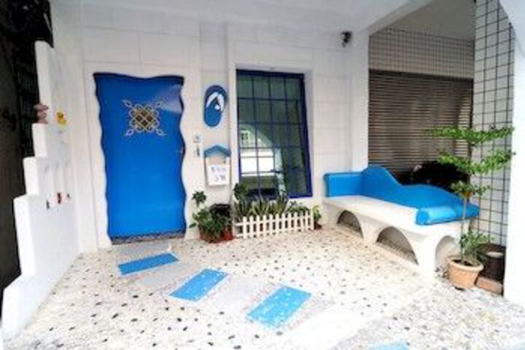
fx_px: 262
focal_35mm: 18
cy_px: 175
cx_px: 262
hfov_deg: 90.0
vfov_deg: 67.4
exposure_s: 1/100
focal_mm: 12
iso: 200
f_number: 6.3
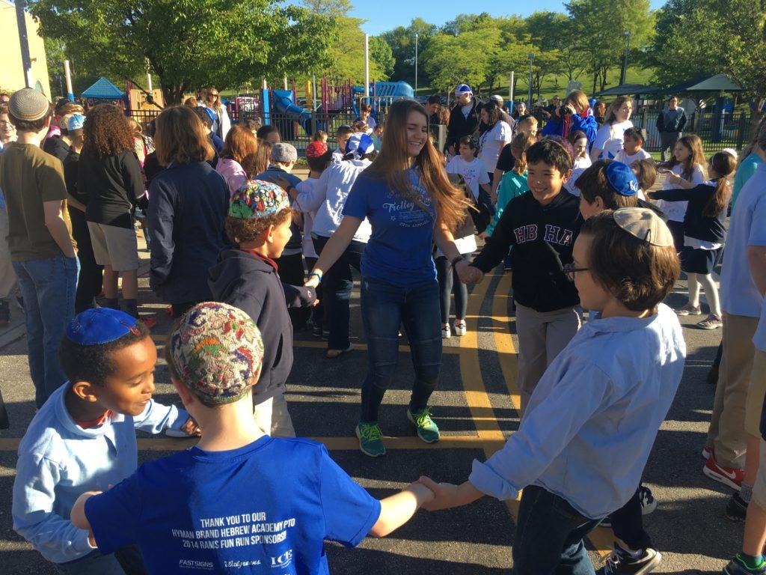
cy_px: 288
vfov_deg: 48.2
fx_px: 642
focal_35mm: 29
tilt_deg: -15.3
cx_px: 383
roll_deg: +1.6
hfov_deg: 61.7
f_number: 2.2
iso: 25
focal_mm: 4.15
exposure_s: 1/499
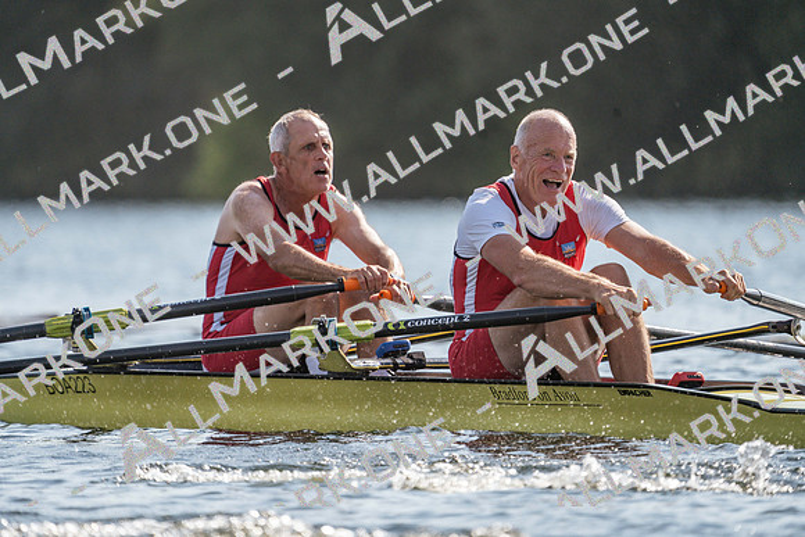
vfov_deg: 2.3
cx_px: 402
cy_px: 268
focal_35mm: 600
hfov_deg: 3.4
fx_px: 13419
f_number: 6.3
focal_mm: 600
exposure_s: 1/1600
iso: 320
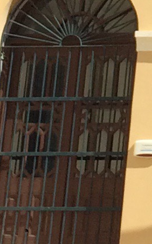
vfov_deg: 8.4
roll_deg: -0.9
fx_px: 1606
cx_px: 478
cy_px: -171
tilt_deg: +17.8
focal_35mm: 242
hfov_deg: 5.1
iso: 32
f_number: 2.2
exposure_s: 1/2283
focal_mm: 4.15
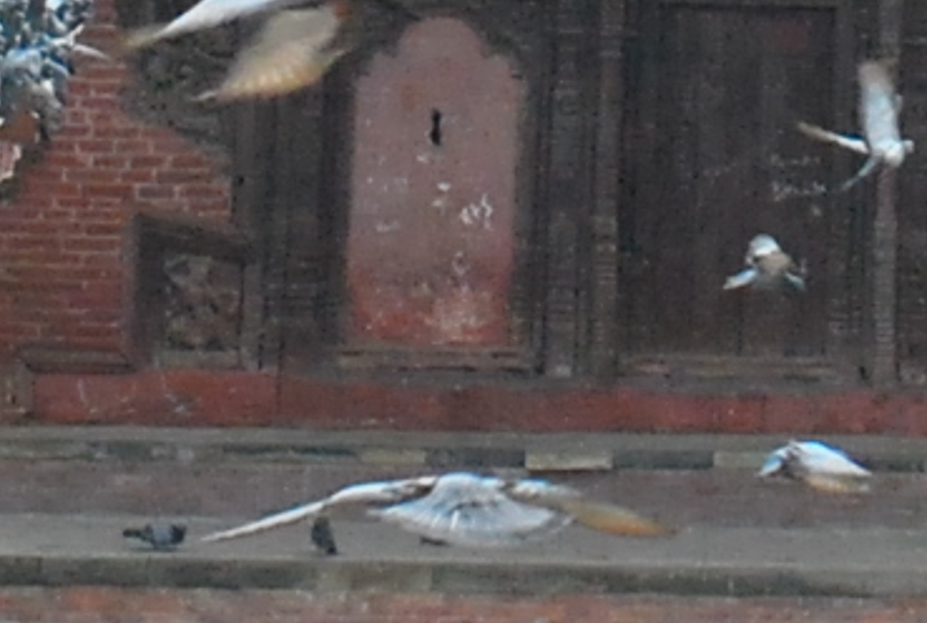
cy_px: -713
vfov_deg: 5.2
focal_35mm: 259
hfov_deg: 7.9
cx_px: 583
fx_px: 6685
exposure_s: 1/500
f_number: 11
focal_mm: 22
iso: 800
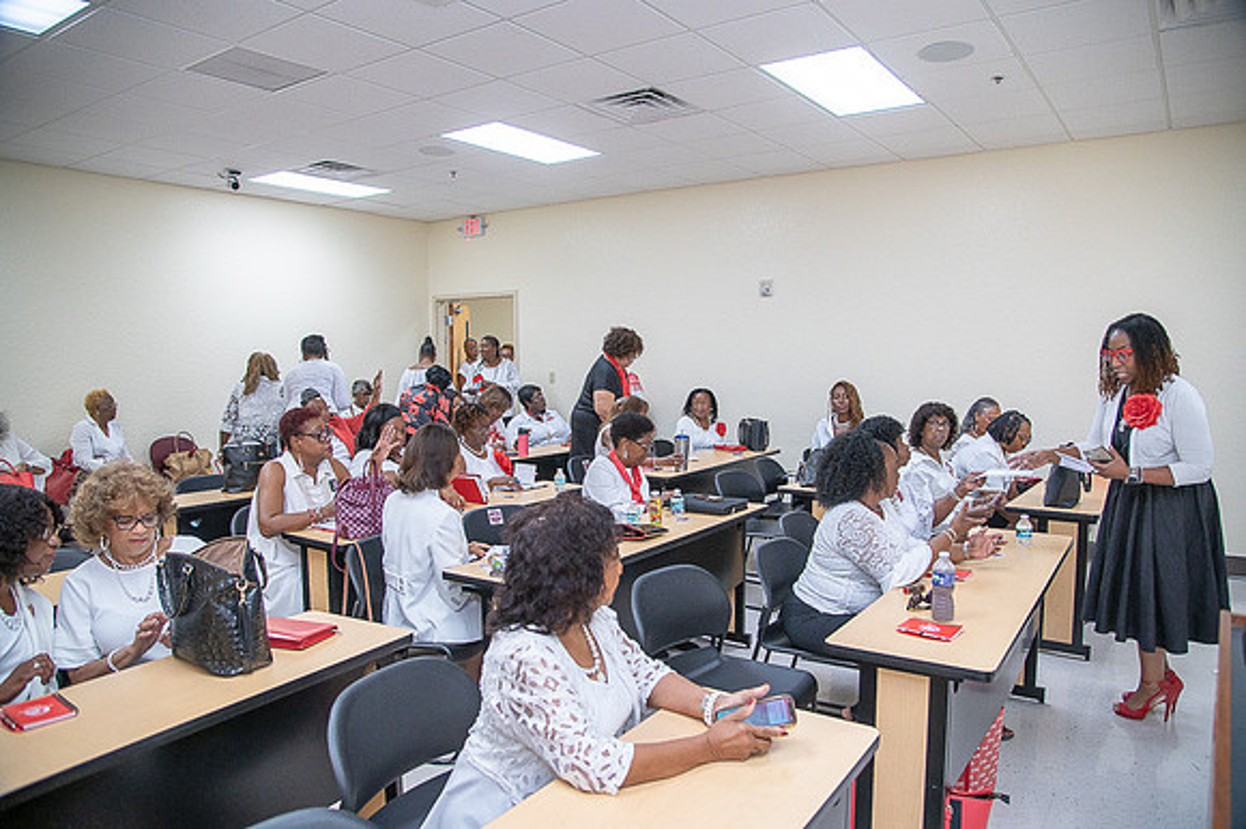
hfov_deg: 73.8
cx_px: 623
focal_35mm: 24
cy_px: 414
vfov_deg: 53.1
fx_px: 830
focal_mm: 24
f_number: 4
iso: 800
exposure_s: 1/200
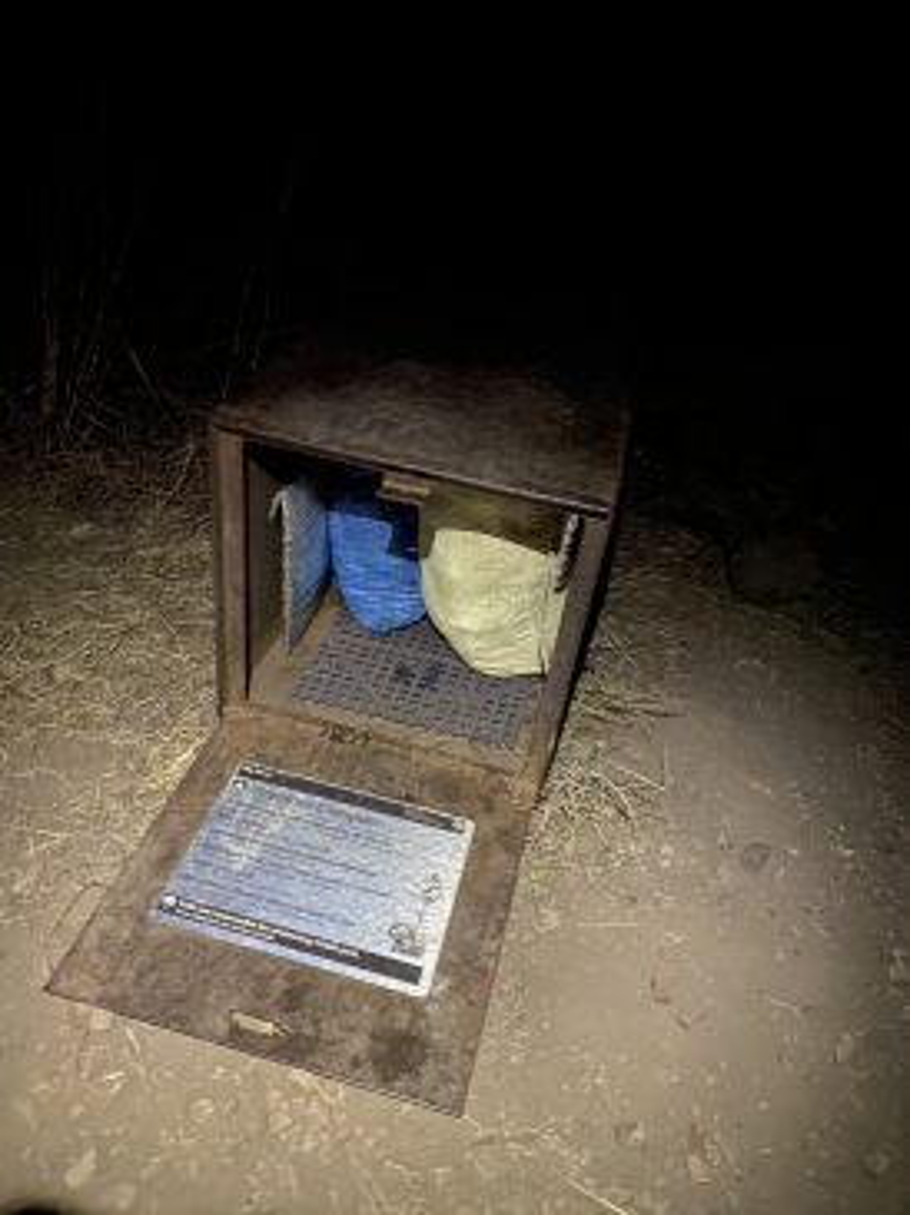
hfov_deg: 53.0
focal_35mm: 26
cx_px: 455
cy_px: 608
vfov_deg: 67.3
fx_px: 912
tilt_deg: -33.1
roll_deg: -3.8
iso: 1000
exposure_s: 1/4
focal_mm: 4.25
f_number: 1.8
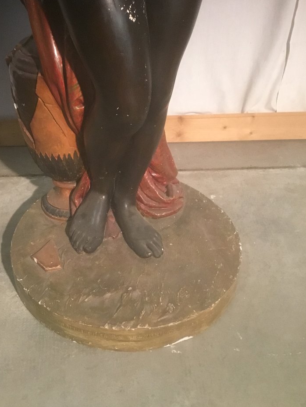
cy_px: 183
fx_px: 471
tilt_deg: -34.7
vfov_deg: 46.7
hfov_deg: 35.7
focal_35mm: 40
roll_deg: +0.1
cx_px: 110
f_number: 2.4
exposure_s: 1/25
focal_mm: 3.3
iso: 200
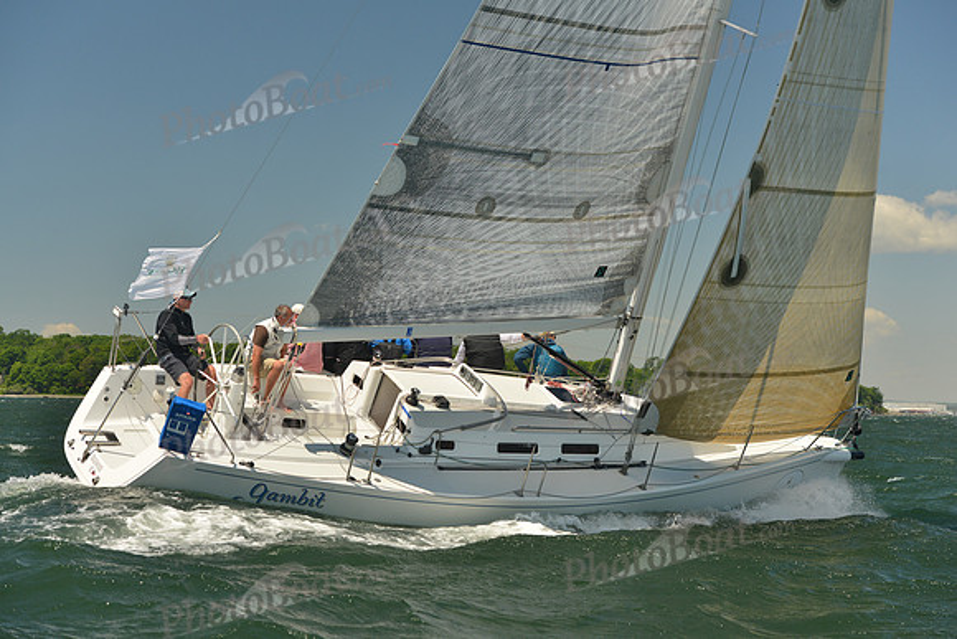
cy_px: 320
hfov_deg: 28.8
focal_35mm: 70
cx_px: 478
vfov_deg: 19.5
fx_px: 1861
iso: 400
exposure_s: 1/800
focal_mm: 70
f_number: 5.6
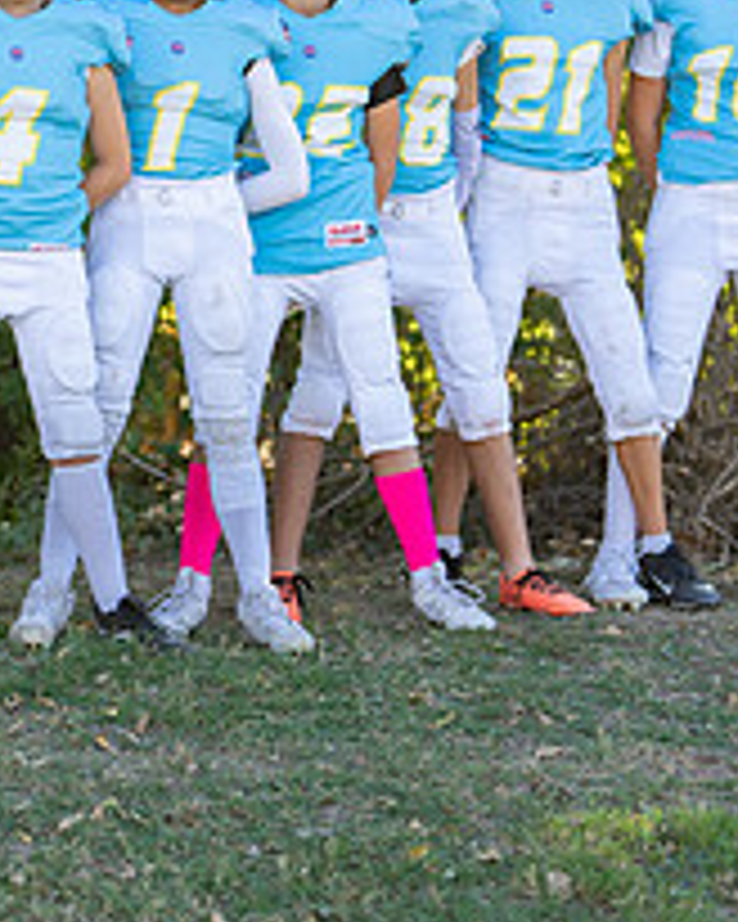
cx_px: -162
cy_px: 199
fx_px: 4286
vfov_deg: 12.2
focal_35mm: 157
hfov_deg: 9.7
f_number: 1.8
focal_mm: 50
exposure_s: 1/800
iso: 100
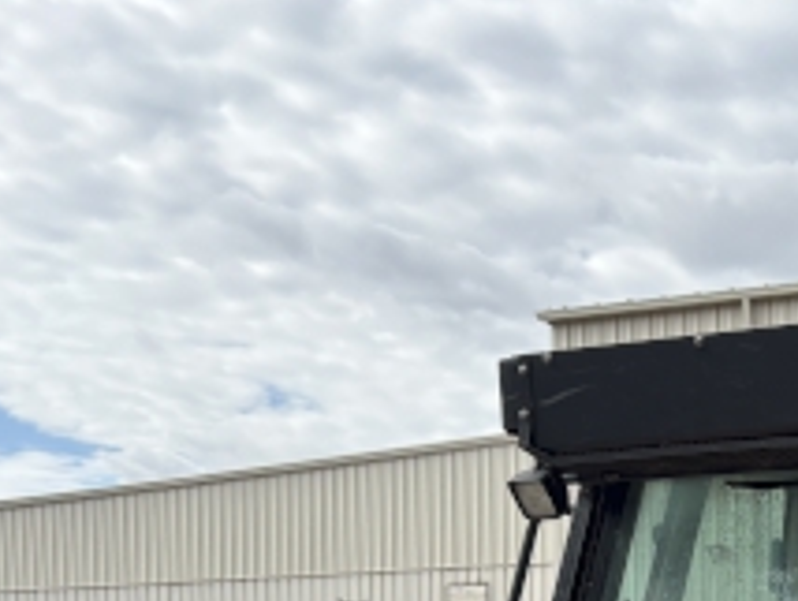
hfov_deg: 18.9
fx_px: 2239
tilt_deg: -7.0
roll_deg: -0.2
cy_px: 1041
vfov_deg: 13.8
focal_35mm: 97
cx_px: 1007
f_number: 1.6
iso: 50
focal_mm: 5.96
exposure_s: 1/2242
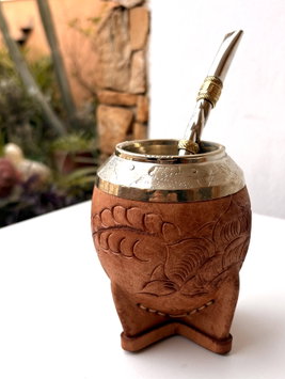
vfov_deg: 47.7
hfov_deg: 36.7
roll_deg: -2.2
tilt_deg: -17.8
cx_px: 178
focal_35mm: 39
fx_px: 427
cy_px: 216
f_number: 1.6
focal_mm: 5.96
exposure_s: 1/213
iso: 40
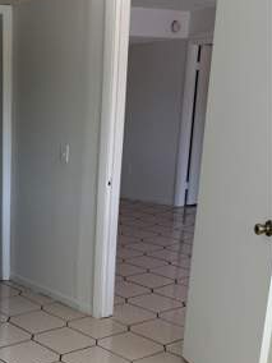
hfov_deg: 25.0
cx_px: -31
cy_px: 276
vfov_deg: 34.7
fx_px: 566
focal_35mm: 54
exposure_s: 1/135
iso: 50
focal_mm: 6.76
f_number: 1.78
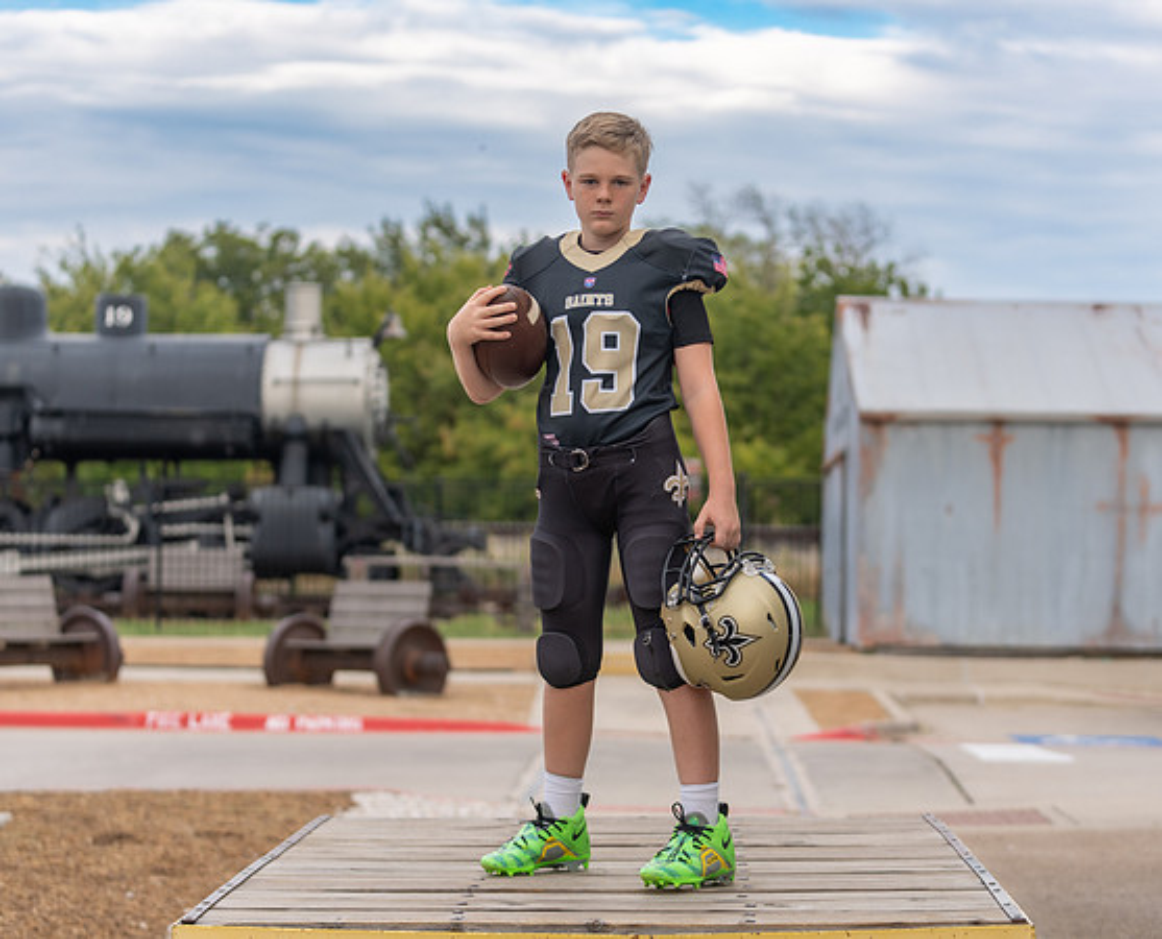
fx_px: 2910
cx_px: 616
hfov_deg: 22.6
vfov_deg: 18.3
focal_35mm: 84
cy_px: 471
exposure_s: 1/500
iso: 100
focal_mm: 70
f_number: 2.8
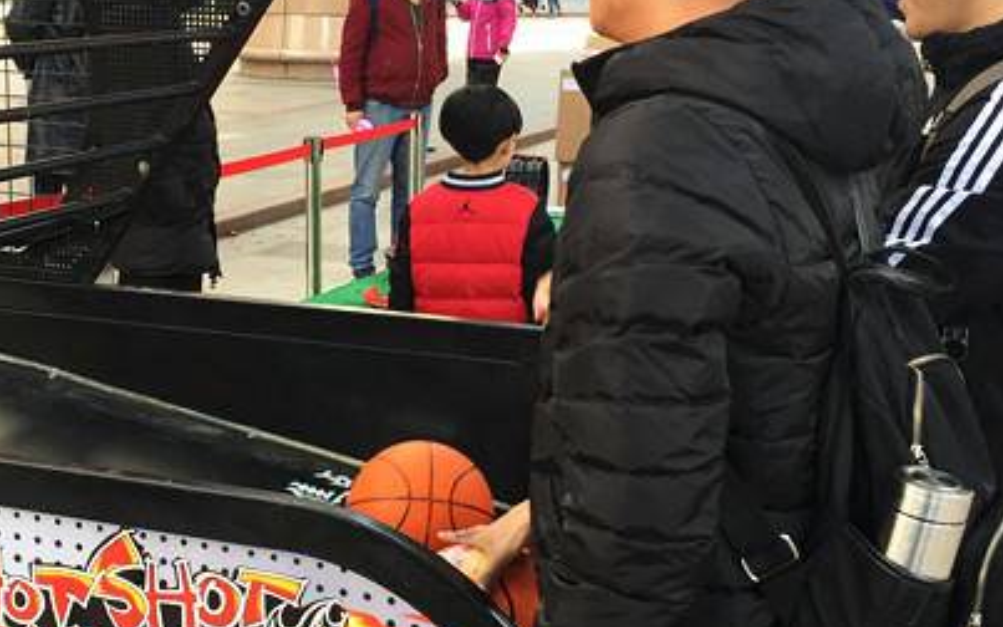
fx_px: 1668
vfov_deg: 21.3
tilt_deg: -13.2
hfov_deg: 33.2
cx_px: 351
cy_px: 373
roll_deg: -0.4
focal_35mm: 61
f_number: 2.2
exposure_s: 1/100
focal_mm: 4.15
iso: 50
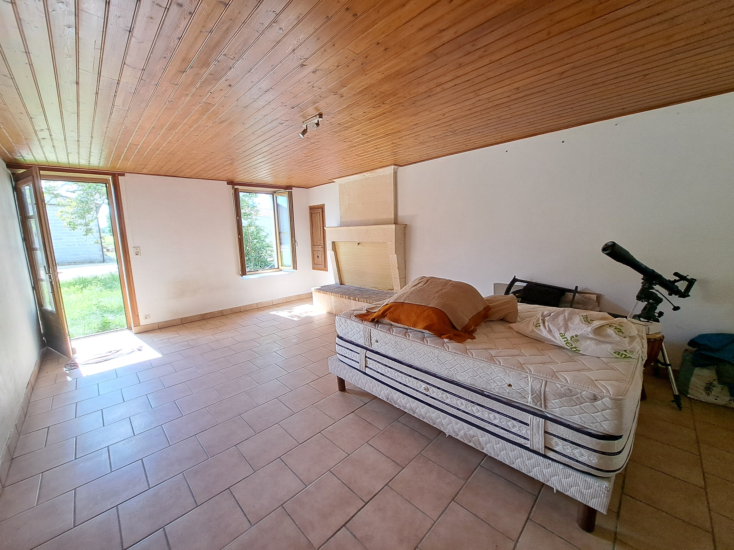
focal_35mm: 13
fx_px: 276
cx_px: 367
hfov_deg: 106.2
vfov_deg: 89.9
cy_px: 275
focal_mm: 1.74
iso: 50
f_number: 2.2
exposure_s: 1/100
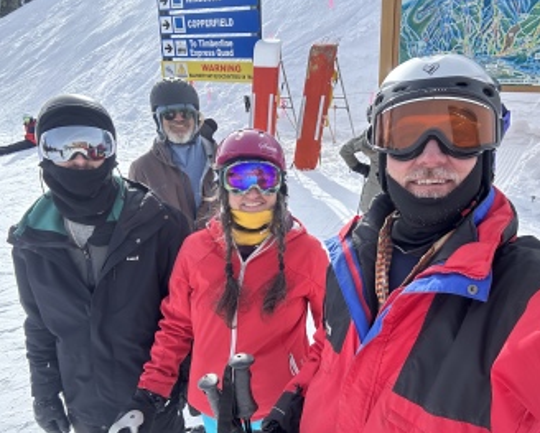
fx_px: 400
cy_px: 214
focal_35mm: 25
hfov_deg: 67.9
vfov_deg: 56.9
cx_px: 298
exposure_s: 1/535
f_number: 1.9
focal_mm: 2.69
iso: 25
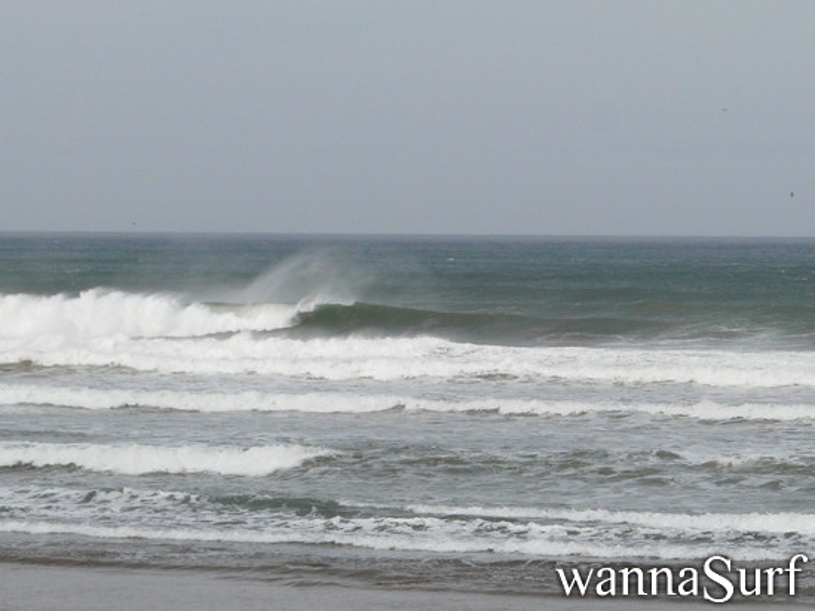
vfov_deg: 5.8
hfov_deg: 7.7
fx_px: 6052
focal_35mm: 257
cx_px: 408
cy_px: 306
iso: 100
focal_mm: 26.4
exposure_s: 1/400
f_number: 5.6
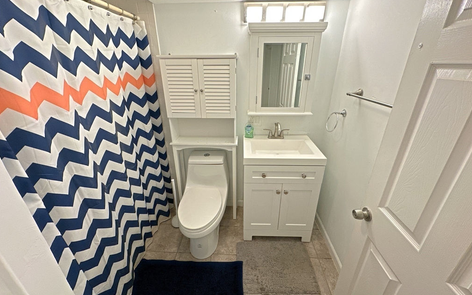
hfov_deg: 101.5
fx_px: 193
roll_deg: +0.4
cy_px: 143
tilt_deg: -22.4
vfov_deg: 74.8
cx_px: 236
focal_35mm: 15
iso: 160
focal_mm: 2.22
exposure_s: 1/60
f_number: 2.2
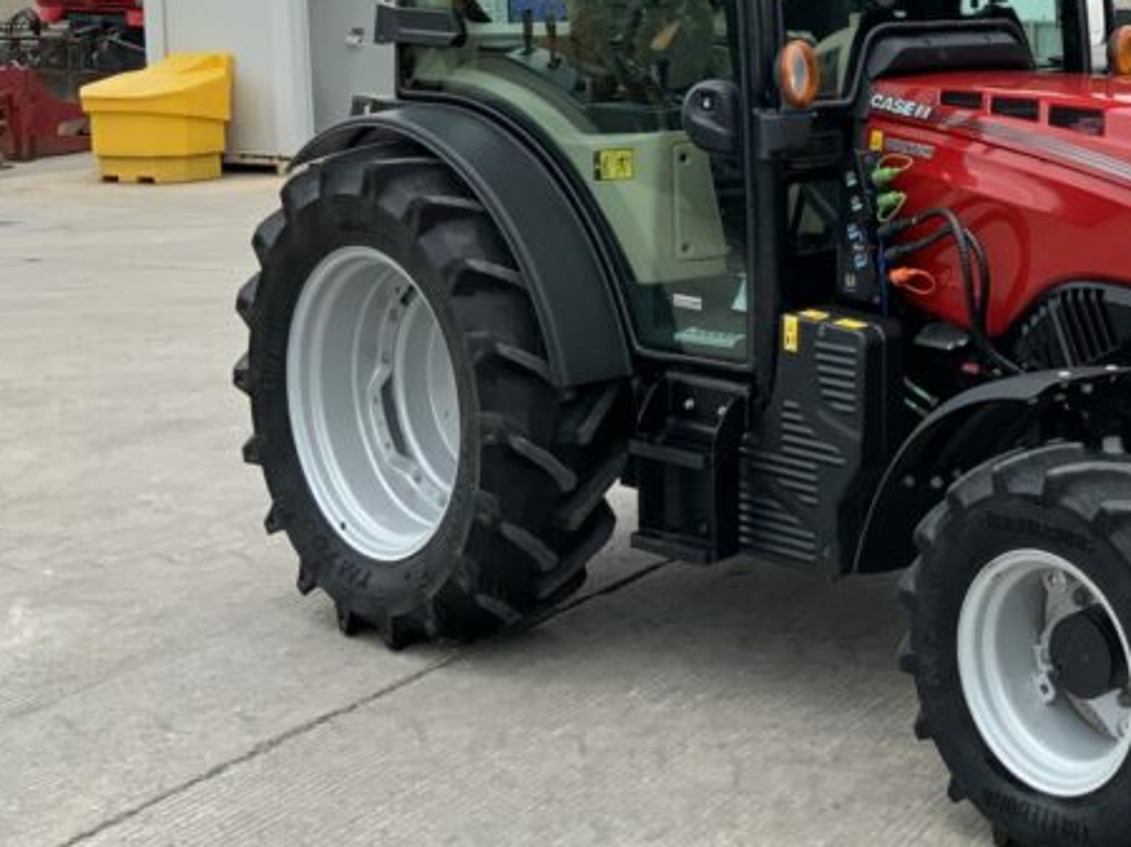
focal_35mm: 66
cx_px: 1209
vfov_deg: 21.9
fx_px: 2155
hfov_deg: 27.2
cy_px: 168
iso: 16
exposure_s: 1/804
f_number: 1.8
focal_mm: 3
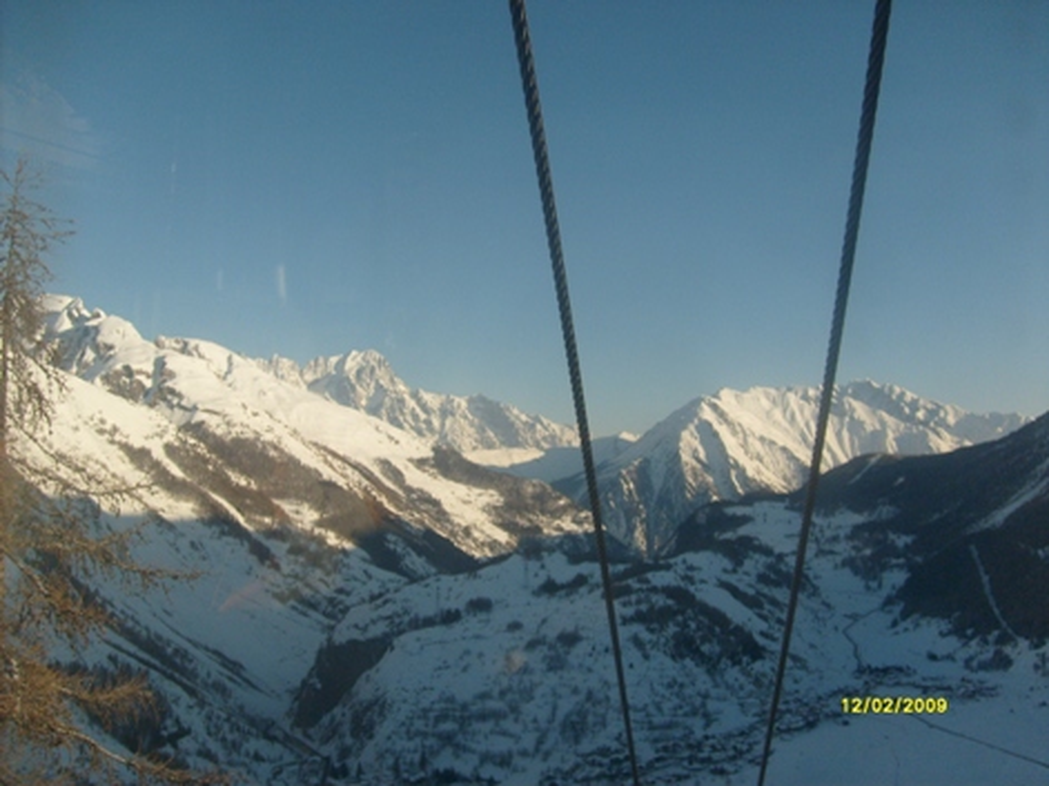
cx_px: 524
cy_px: 393
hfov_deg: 52.6
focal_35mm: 35
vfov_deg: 40.7
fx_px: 1060
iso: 80
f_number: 7.1
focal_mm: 5.8
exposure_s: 1/180
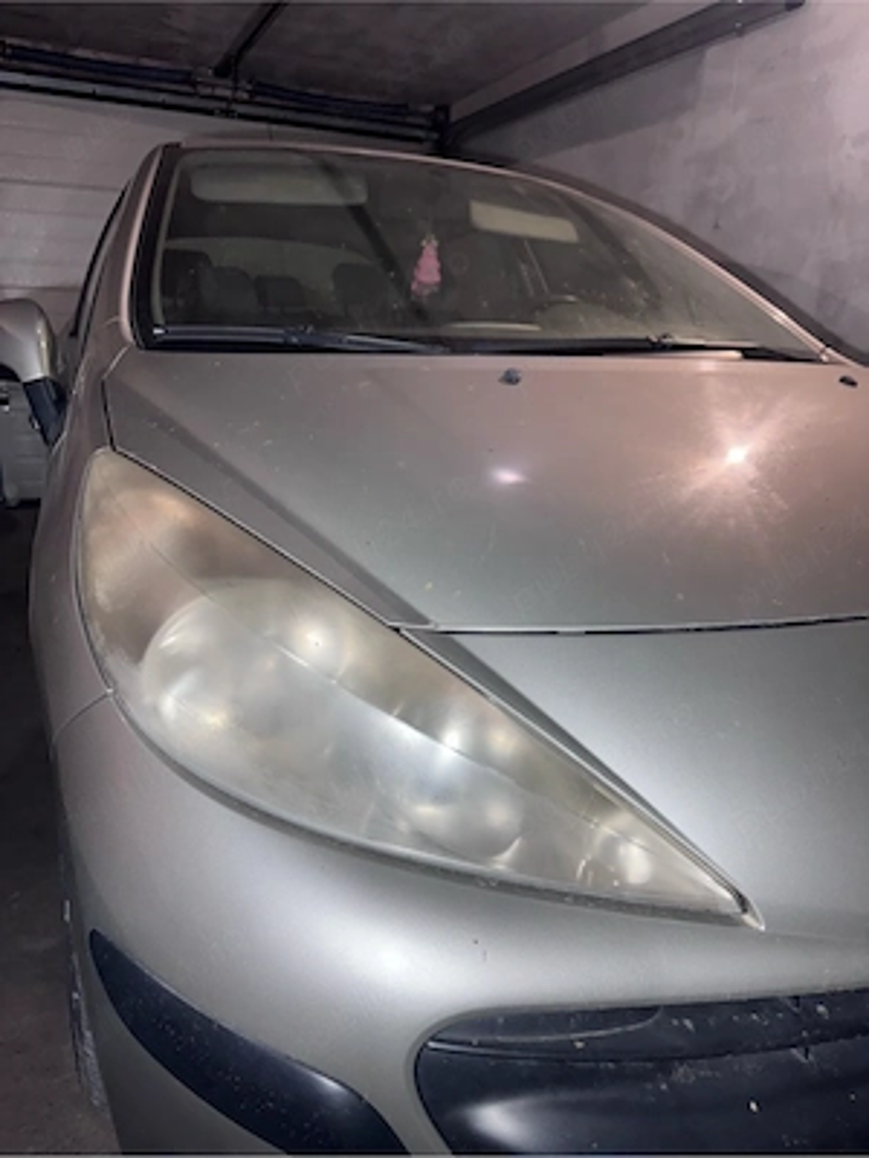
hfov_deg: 56.8
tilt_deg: -16.8
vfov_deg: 71.6
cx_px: 434
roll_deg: -2.3
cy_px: 579
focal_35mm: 24
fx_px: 803
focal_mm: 6.76
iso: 125
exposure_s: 1/100
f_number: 1.78
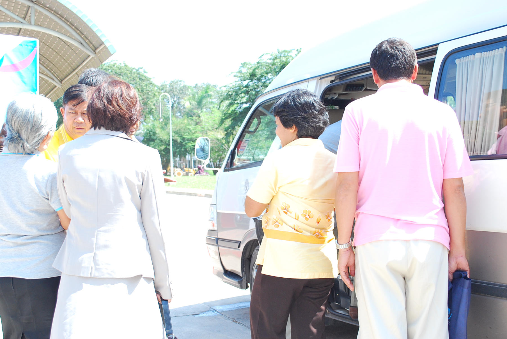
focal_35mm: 45
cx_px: 259
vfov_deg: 29.9
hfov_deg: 43.5
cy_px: 163
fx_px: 635
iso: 400
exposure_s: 1/320
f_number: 5.6
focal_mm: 28
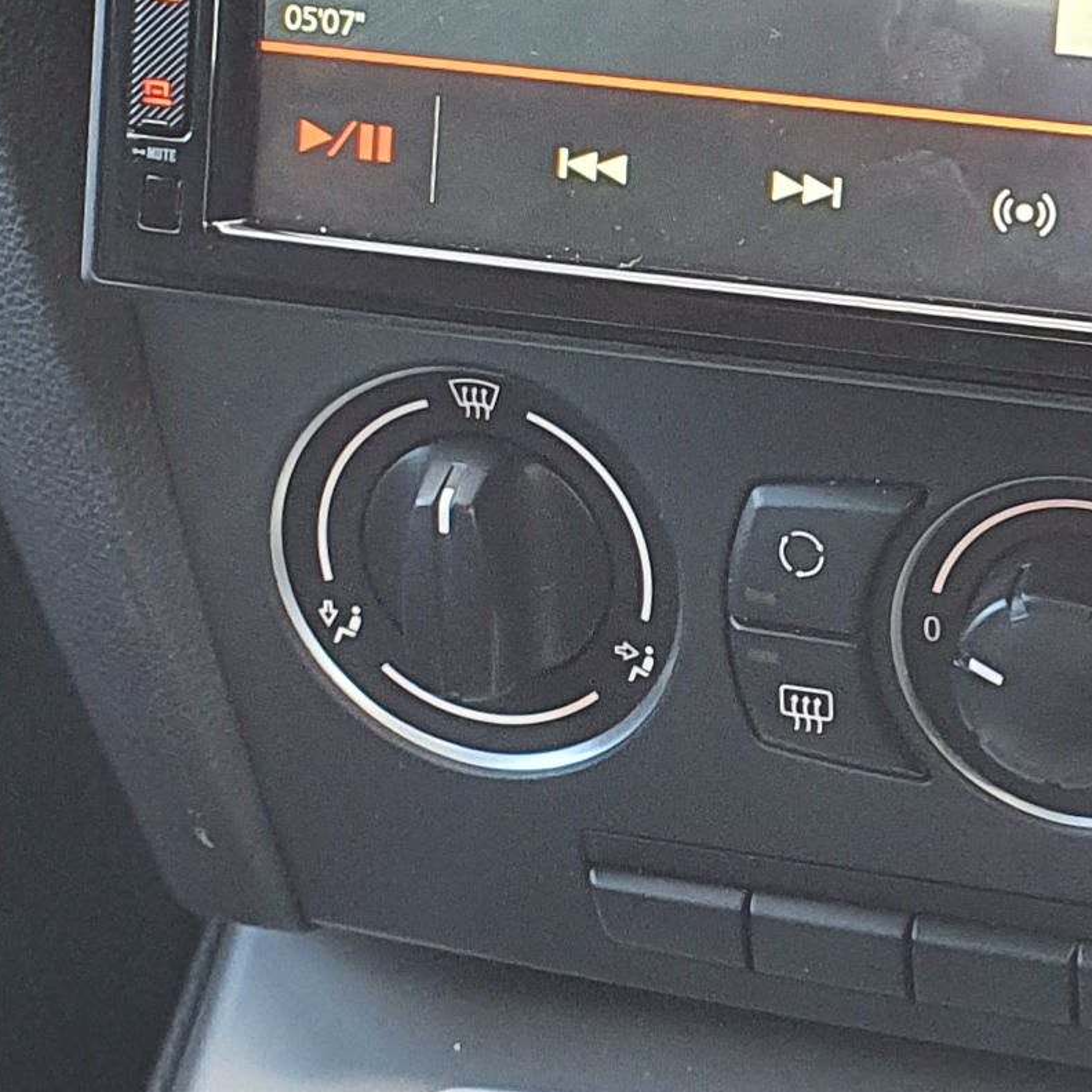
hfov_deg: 14.8
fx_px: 4176
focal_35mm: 117
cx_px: 939
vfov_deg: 14.8
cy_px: 243
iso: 160
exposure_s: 1/100
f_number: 2.4
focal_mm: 4.32
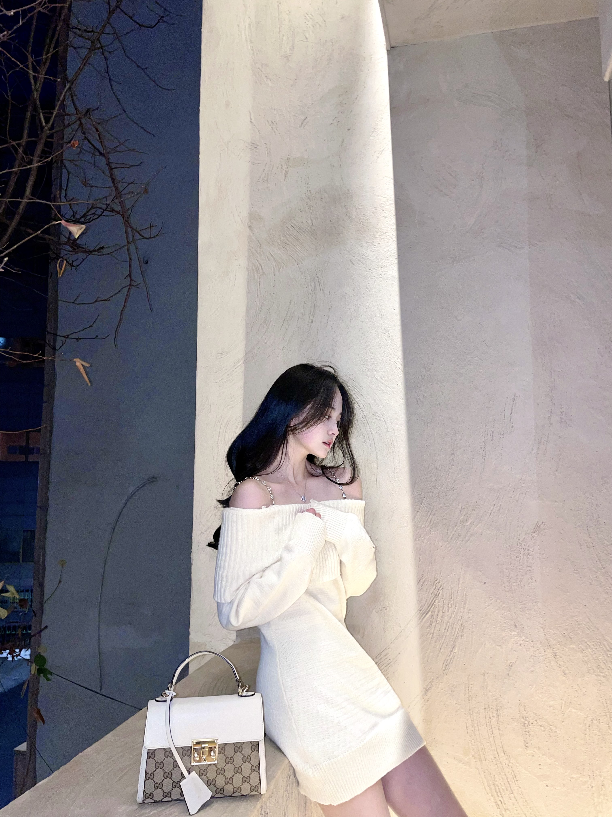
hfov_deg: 53.1
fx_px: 613
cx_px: 306
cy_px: 408
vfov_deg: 67.3
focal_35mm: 26
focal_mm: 4.2
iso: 50
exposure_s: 1/15
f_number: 1.6
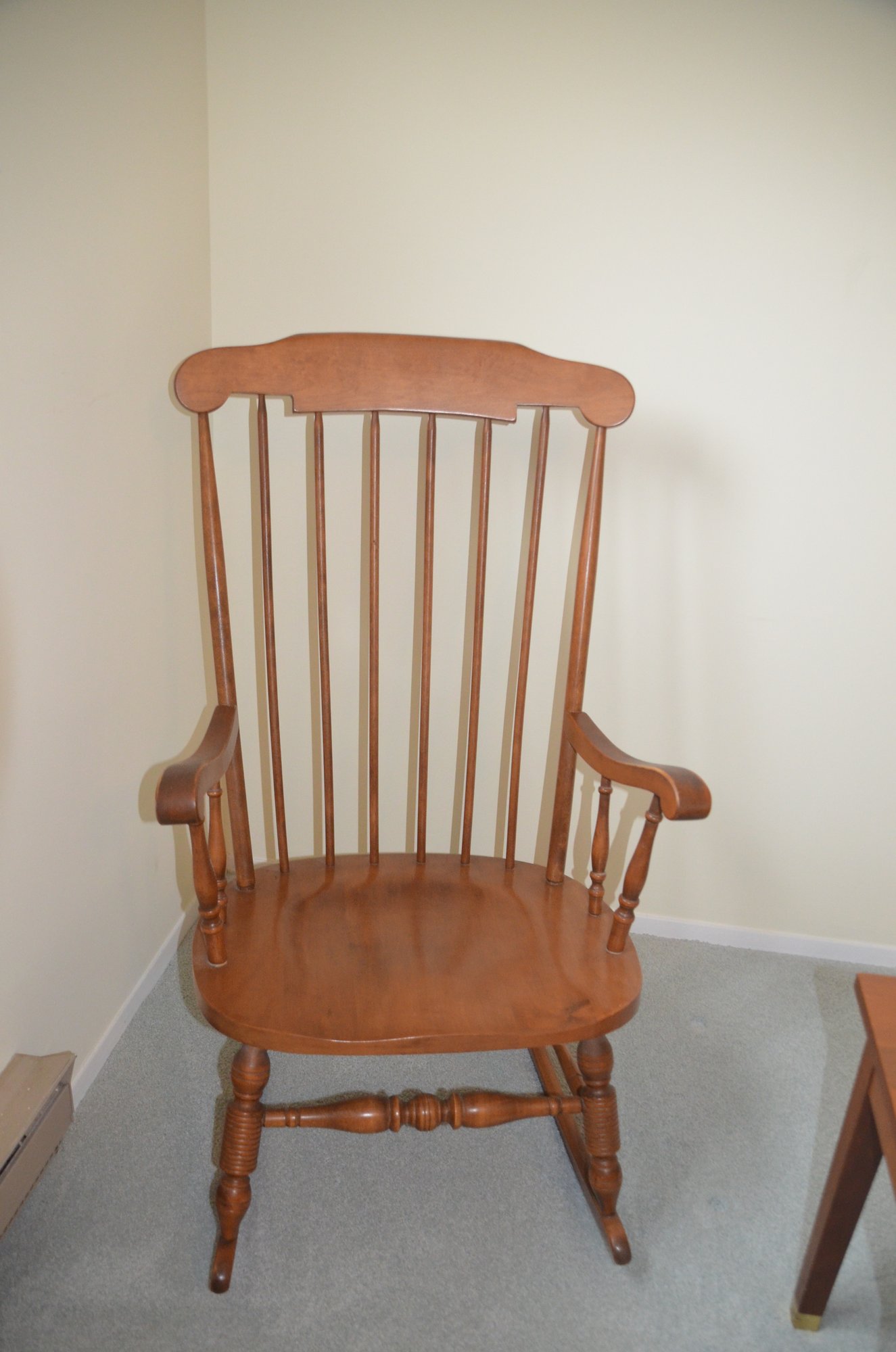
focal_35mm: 30
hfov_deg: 43.4
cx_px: 448
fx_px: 1125
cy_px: 676
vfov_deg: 62.0
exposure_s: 1/60
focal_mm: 20
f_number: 3.5
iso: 1800
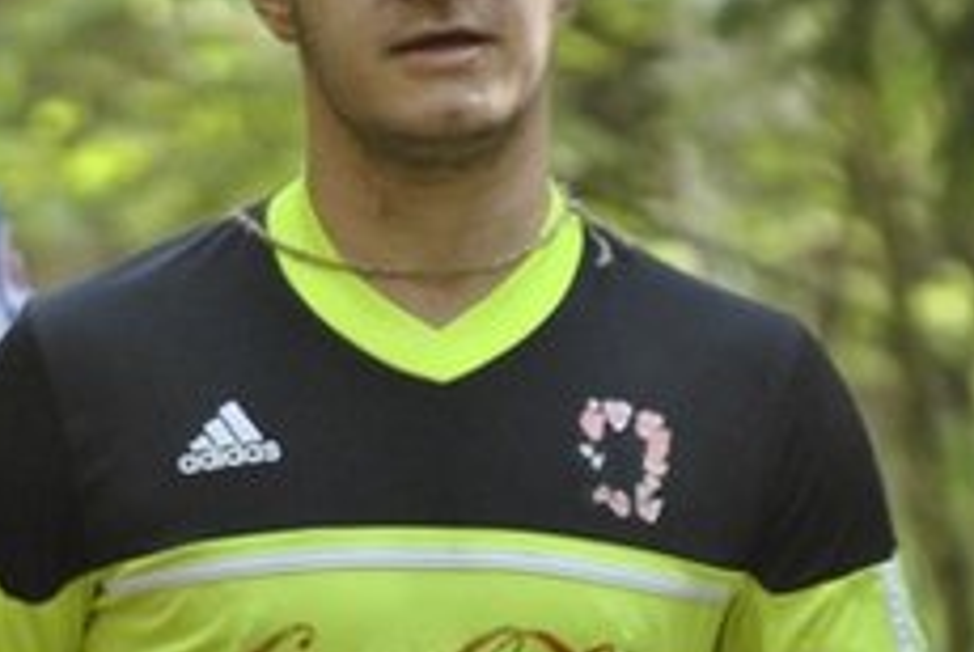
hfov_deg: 2.4
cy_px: 428
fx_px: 22945
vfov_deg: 1.6
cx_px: 377
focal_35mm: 847
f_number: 5.6
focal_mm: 200
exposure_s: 1/100
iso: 800
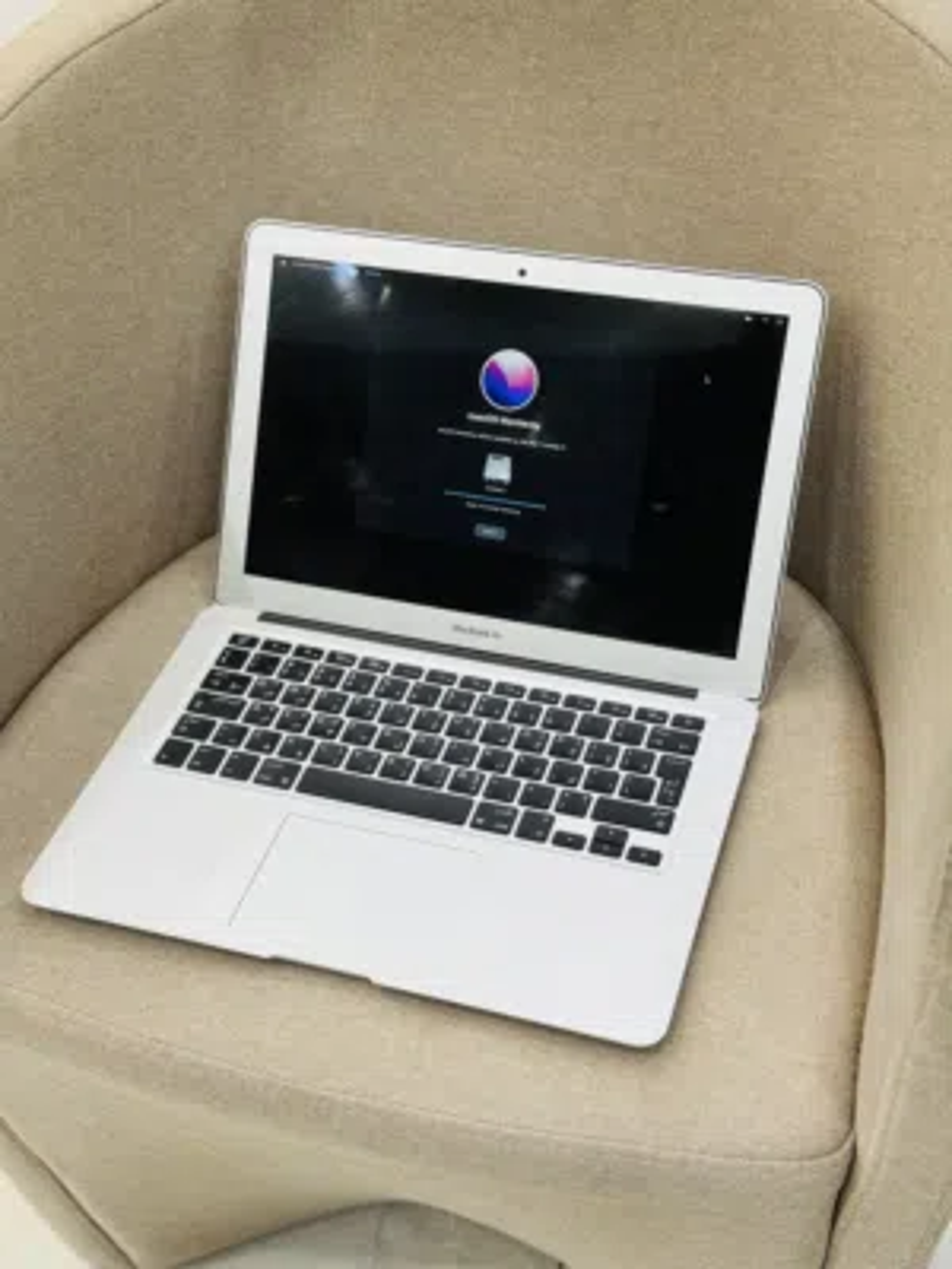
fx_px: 1760
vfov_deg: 39.7
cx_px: 476
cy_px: 634
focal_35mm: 48
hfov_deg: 30.3
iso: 50
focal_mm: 6.76
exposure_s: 1/179
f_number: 1.78
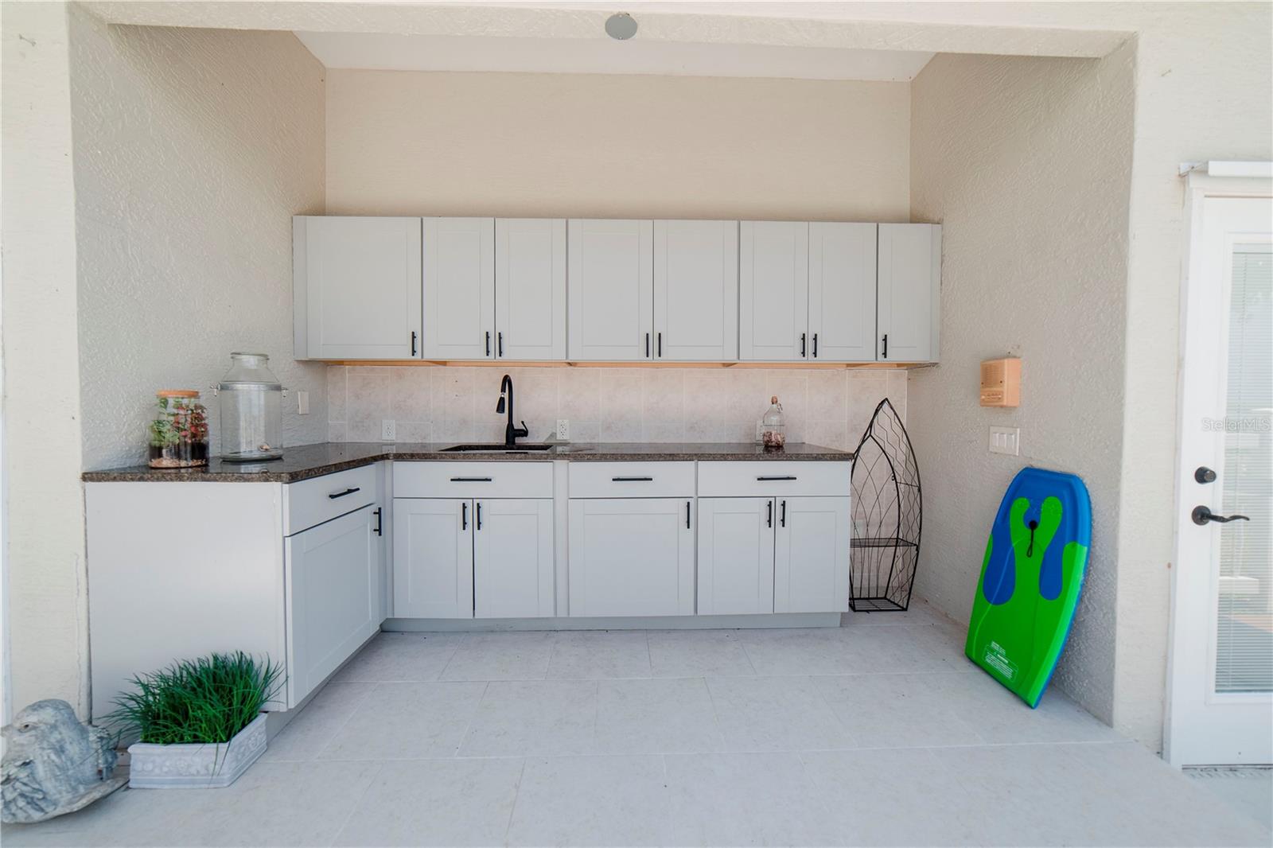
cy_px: 424
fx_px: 495
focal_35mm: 14
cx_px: 636
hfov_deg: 104.3
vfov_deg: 81.2
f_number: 4.5
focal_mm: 14
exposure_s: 1/1000
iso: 1000
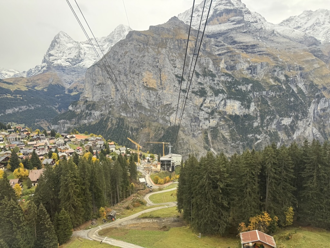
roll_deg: +0.7
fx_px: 229
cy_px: 124
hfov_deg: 71.6
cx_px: 165
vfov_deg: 56.8
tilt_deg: -9.0
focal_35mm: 24
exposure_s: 1/383
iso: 80
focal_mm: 6.86
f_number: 1.78
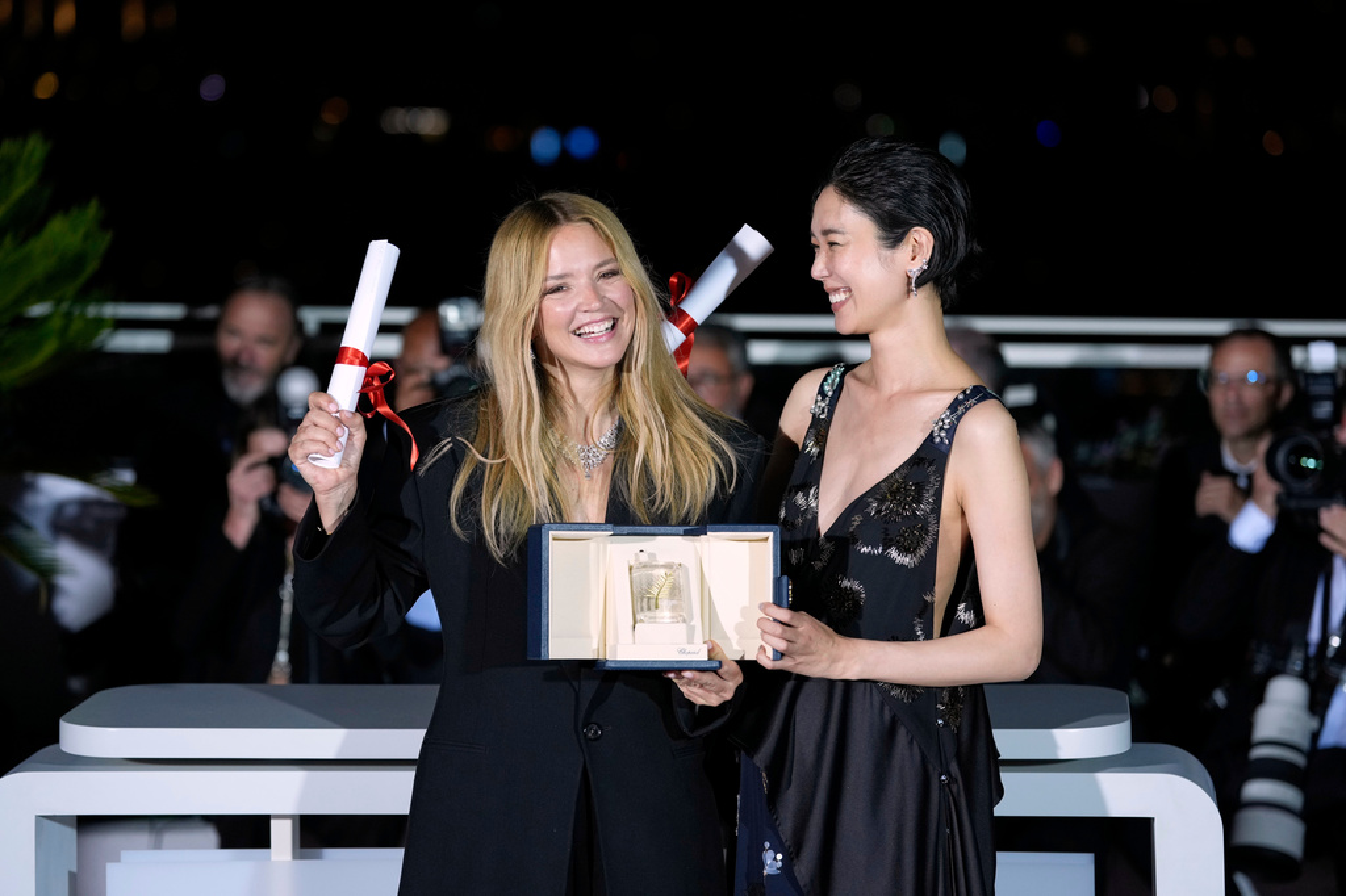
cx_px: 673
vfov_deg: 12.1
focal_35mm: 113
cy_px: 448
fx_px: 4223
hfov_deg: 18.1
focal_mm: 113
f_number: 2.8
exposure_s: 1/640
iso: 1600
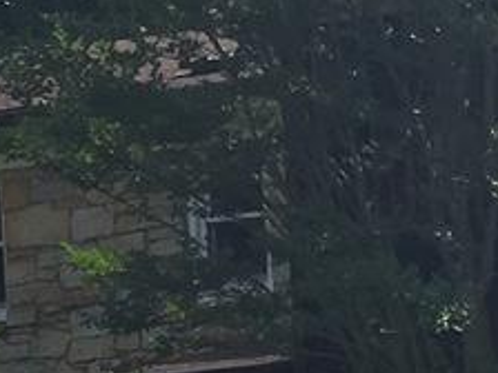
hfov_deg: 8.7
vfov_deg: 6.9
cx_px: 1092
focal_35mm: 211
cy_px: 639
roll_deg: +1.3
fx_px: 3036
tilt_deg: -0.5
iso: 32
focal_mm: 4.15
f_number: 2.2
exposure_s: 1/1883
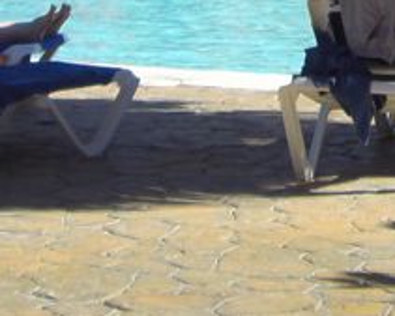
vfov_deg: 8.2
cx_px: 404
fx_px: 2105
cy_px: -303
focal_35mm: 180
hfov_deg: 10.6
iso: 64
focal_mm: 6.2
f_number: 2.7
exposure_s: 1/800
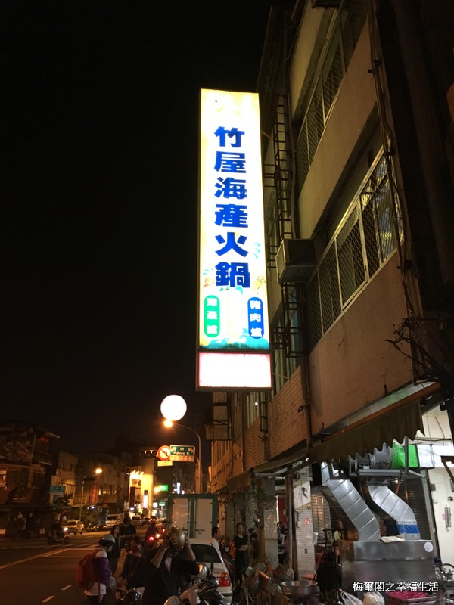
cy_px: 302
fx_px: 507
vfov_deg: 61.7
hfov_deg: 48.2
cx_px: 227
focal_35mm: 29
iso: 200
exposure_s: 1/24
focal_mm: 4.15
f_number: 2.2
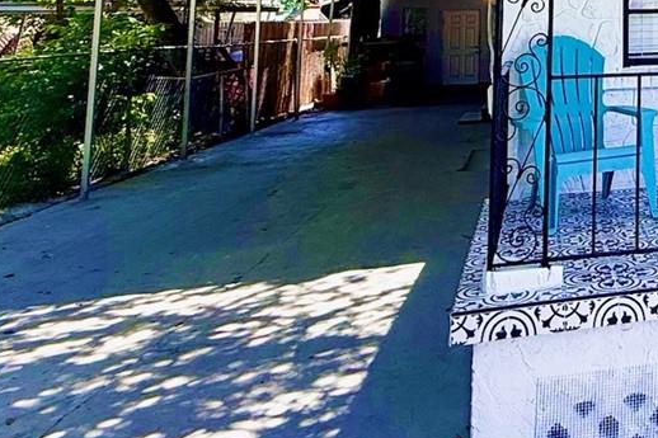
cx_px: 785
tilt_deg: +7.4
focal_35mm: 45
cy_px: -83
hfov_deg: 34.9
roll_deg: +1.8
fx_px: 822
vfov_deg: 26.6
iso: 50
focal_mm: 2.22
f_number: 2.2
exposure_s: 1/574
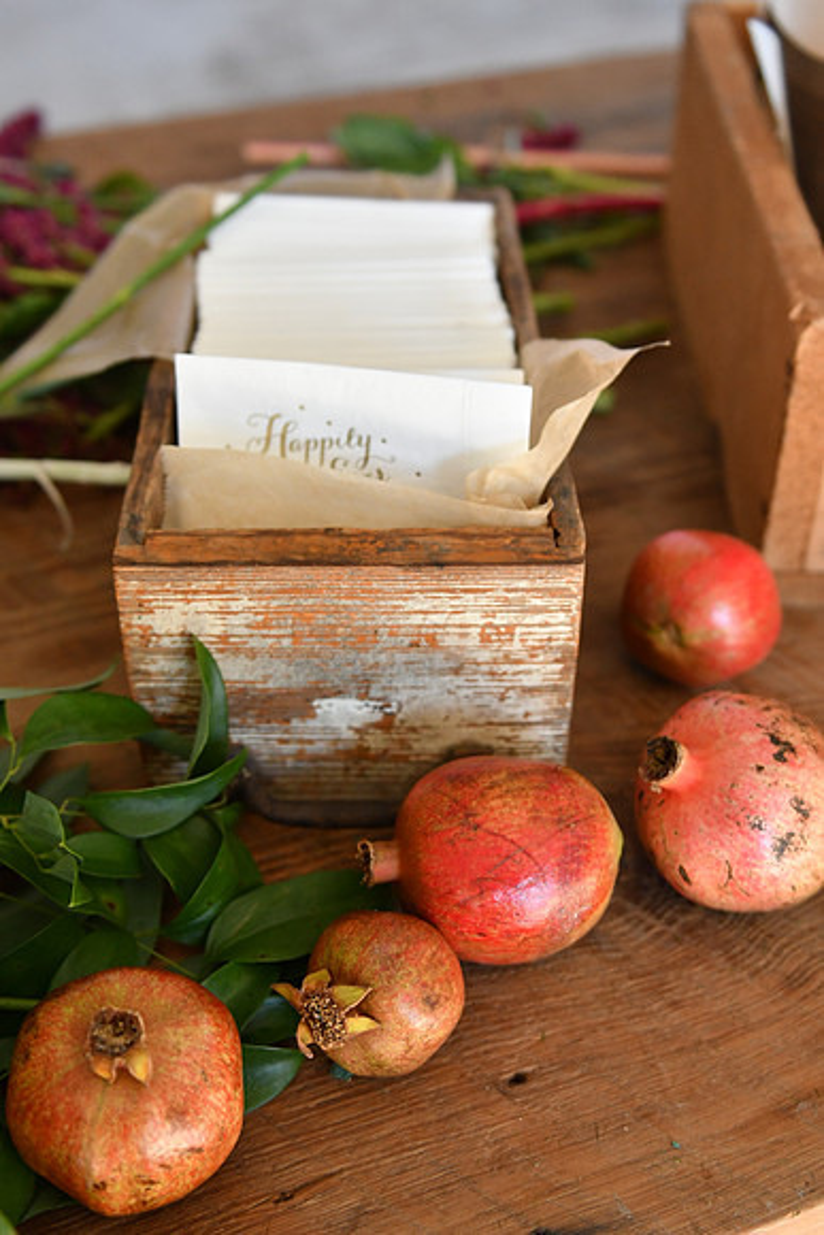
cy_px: 618
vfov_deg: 42.3
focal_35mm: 46
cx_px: 412
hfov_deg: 29.0
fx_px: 1595
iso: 1000
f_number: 2.8
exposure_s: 1/800
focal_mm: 31
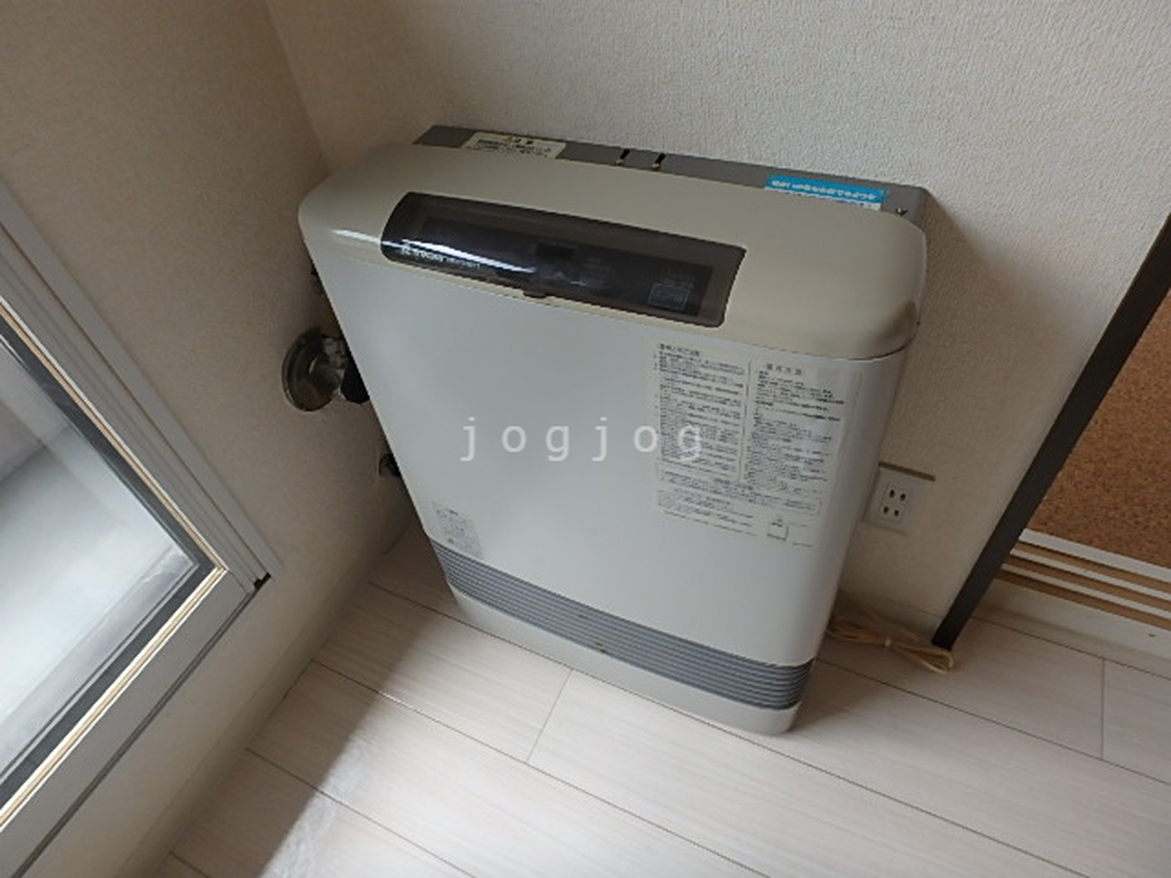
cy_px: 439
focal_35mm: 21
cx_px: 586
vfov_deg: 63.4
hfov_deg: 79.0
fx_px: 710
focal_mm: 3.7
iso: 125
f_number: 3.5
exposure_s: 1/125
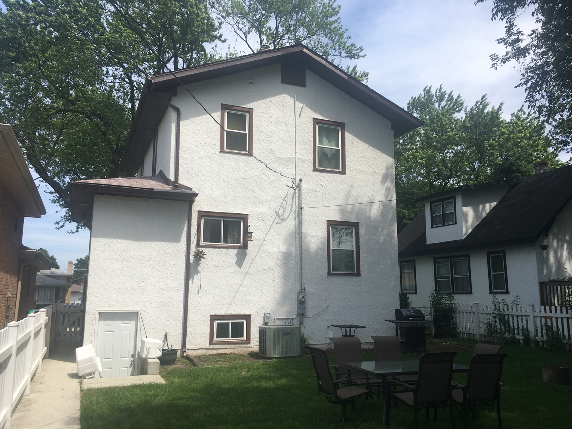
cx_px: 286
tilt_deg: +9.6
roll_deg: +1.5
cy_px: 214
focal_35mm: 29
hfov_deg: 61.7
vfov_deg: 48.2
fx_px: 479
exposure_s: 1/1508
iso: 25
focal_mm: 4.15
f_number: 2.2
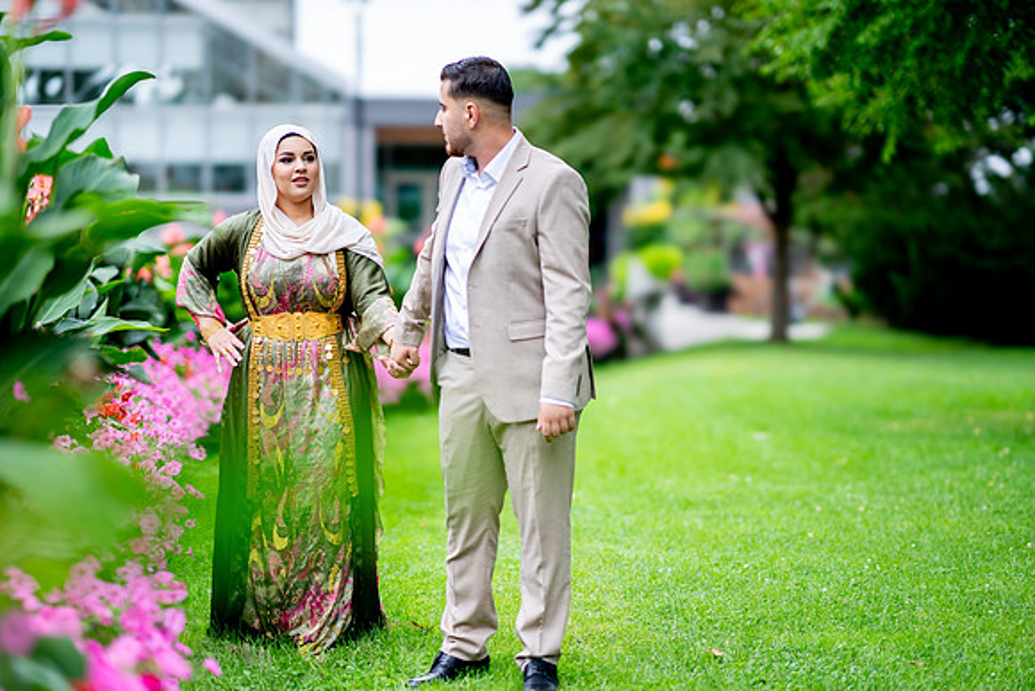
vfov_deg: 16.1
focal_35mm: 85
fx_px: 2444
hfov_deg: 23.9
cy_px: 346
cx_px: 518
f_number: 1.4
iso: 100
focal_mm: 85
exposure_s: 1/2500
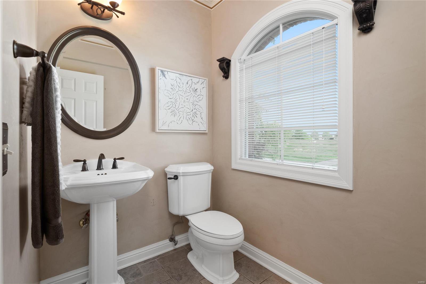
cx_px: 213
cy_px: 142
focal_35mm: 16
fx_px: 189
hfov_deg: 96.7
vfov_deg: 73.7
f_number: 8
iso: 400
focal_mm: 8
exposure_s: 1/4
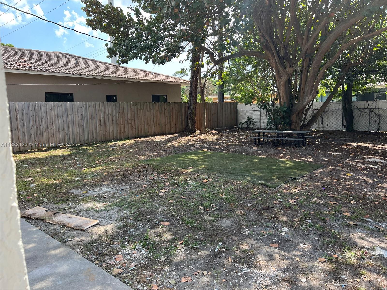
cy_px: 145
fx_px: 291
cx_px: 194
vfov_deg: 53.1
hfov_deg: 67.3
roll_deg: +2.6
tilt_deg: -5.6
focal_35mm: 26
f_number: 1.5
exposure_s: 1/763
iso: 50
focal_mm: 5.7
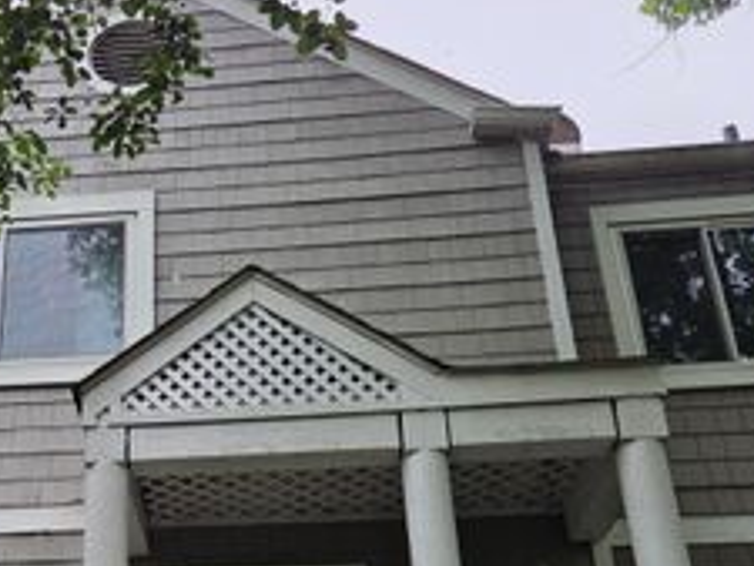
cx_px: 141
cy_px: 534
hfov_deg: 36.1
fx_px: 1111
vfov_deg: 27.3
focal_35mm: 51
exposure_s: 1/1283
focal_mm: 5.4
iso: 80
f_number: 1.8
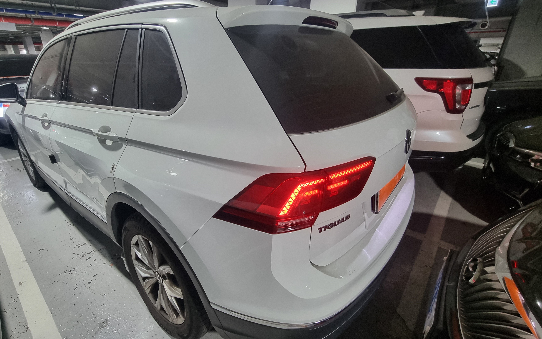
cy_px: 165
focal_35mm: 16
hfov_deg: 97.4
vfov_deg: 71.2
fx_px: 236
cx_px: 241
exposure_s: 1/30
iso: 400
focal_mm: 2.2
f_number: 2.2
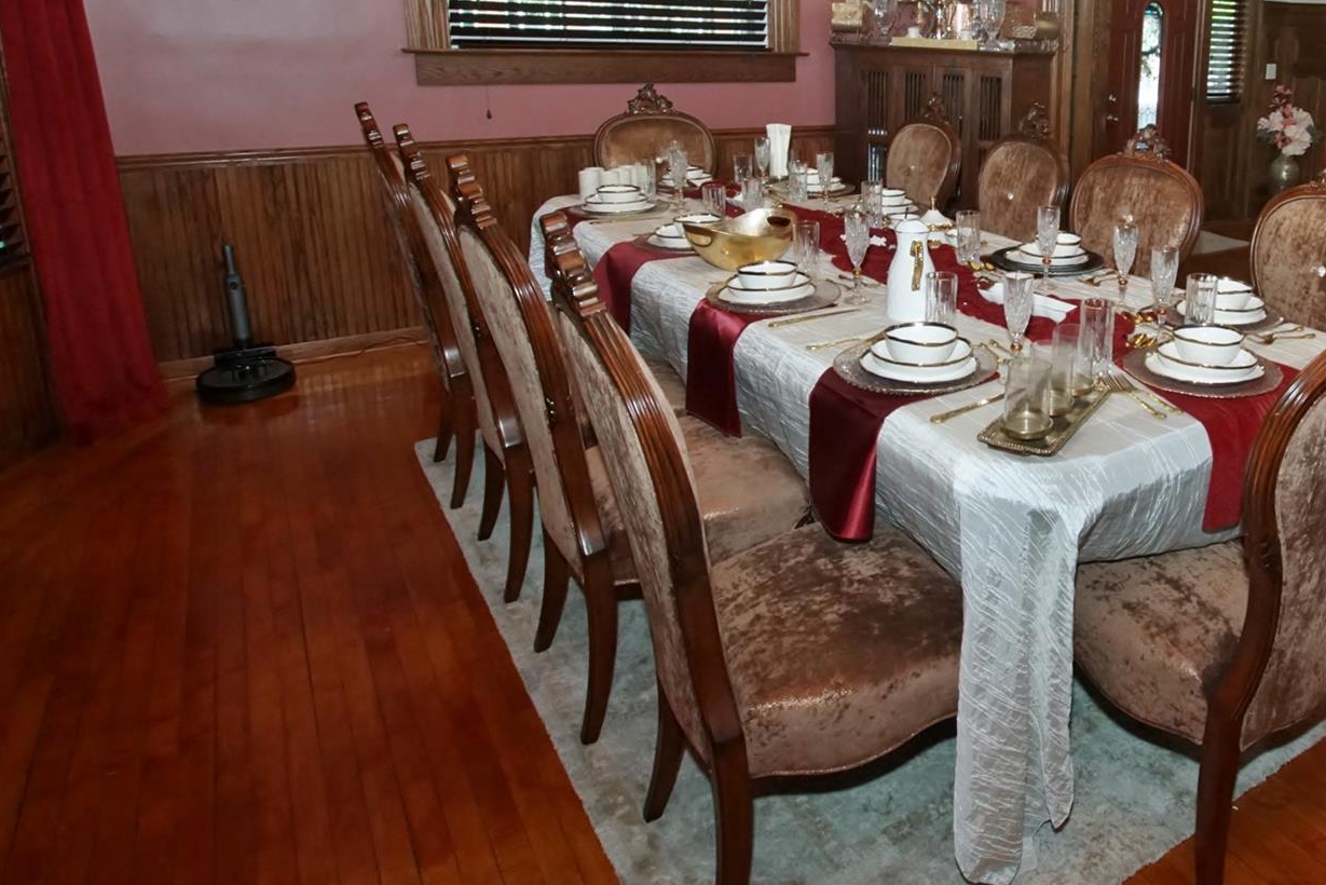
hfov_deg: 64.4
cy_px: 214
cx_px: 1083
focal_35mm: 25
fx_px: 921
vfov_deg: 49.1
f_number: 8
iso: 1600
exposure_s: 1/50
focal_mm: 10
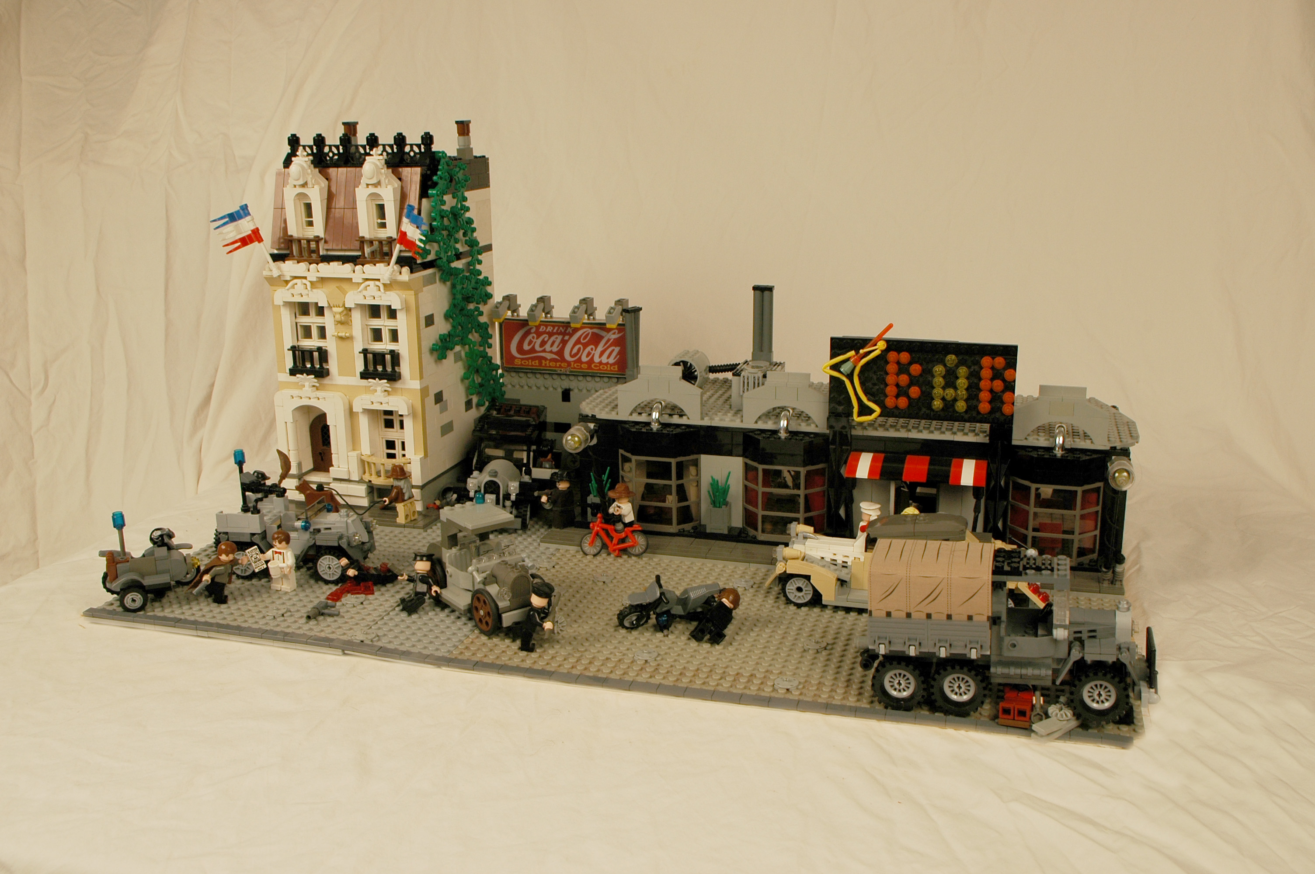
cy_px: 437
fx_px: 1259
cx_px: 658
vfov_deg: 38.3
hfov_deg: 55.1
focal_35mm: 34
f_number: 9
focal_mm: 23
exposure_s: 1/100
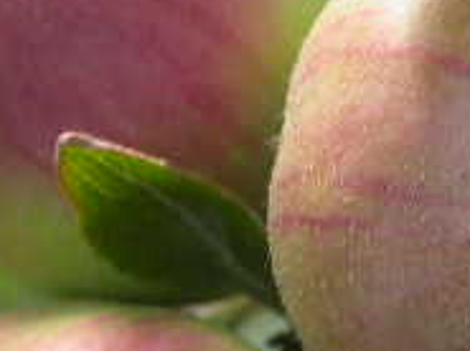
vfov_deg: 9.4
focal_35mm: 156
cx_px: 384
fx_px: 2114
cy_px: 369
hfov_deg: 12.6
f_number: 3.9
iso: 100
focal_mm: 9.3
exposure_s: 1/119
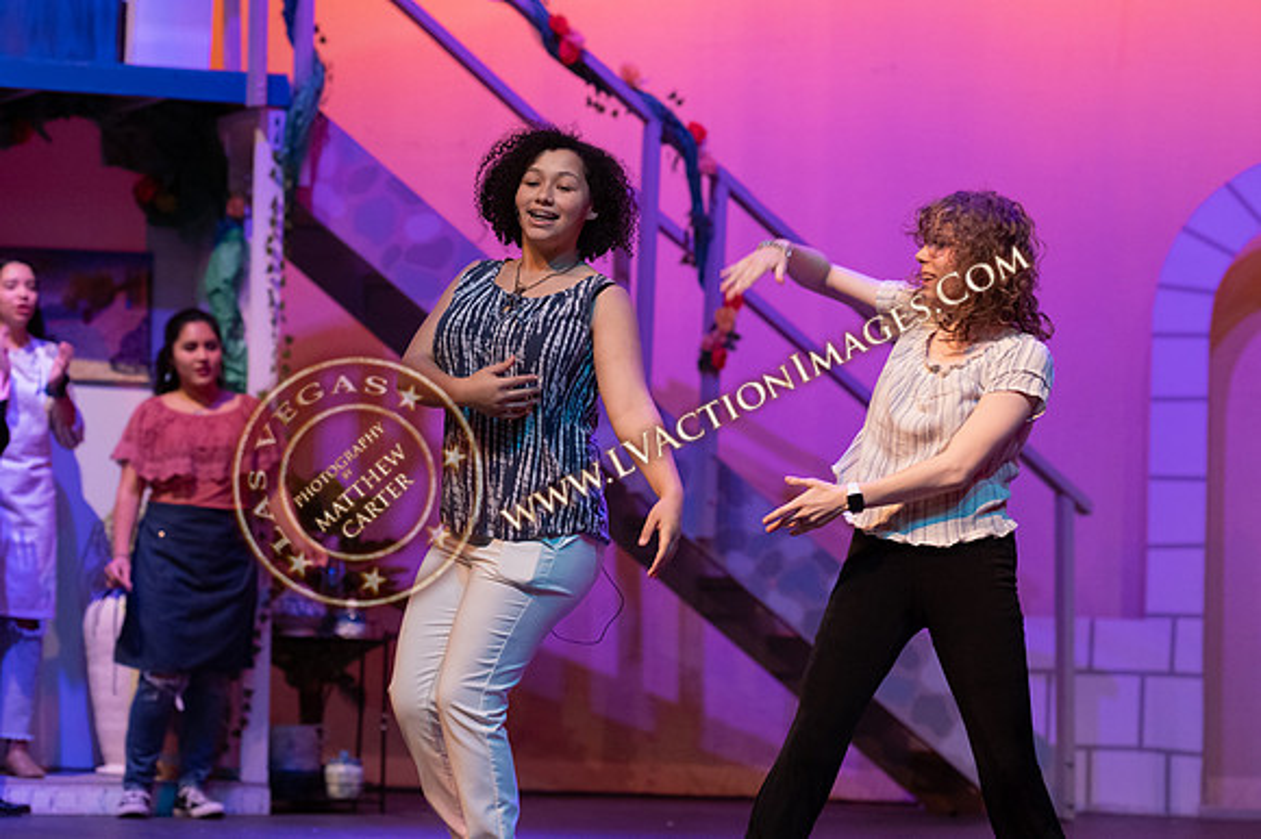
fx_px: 4997
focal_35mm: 143
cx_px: 667
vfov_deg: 9.6
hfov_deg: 14.4
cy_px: 395
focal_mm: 135
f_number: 4
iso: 3600
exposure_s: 1/500
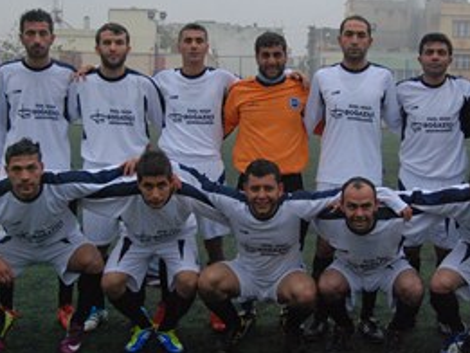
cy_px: 174
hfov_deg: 31.1
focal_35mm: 62
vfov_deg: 23.7
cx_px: 283
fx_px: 842
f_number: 6.3
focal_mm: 28
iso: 1600
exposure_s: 1/160
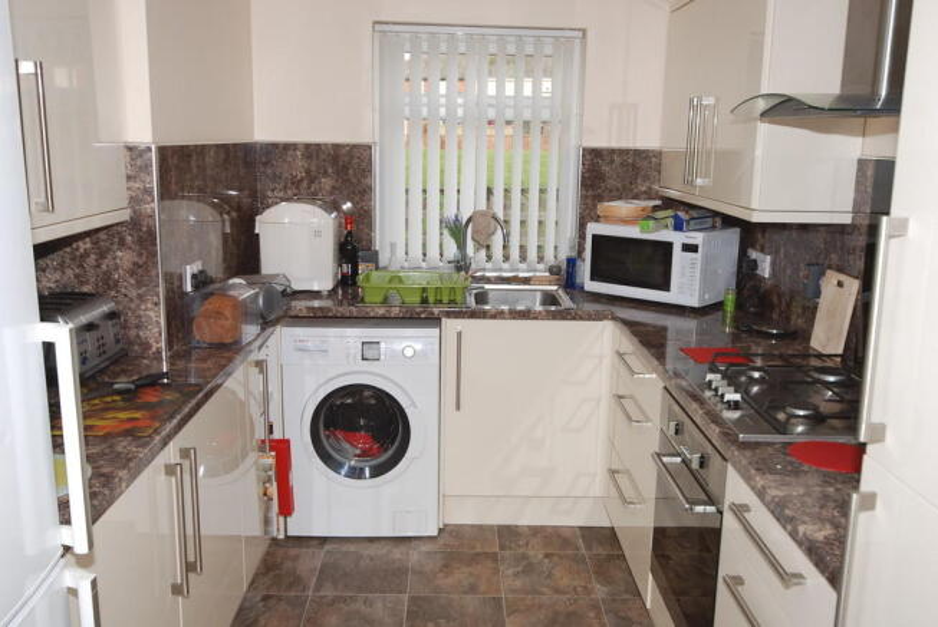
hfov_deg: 57.2
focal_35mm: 33
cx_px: 469
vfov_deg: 40.1
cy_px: 314
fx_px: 861
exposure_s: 1/60
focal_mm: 22
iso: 200
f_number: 5.6
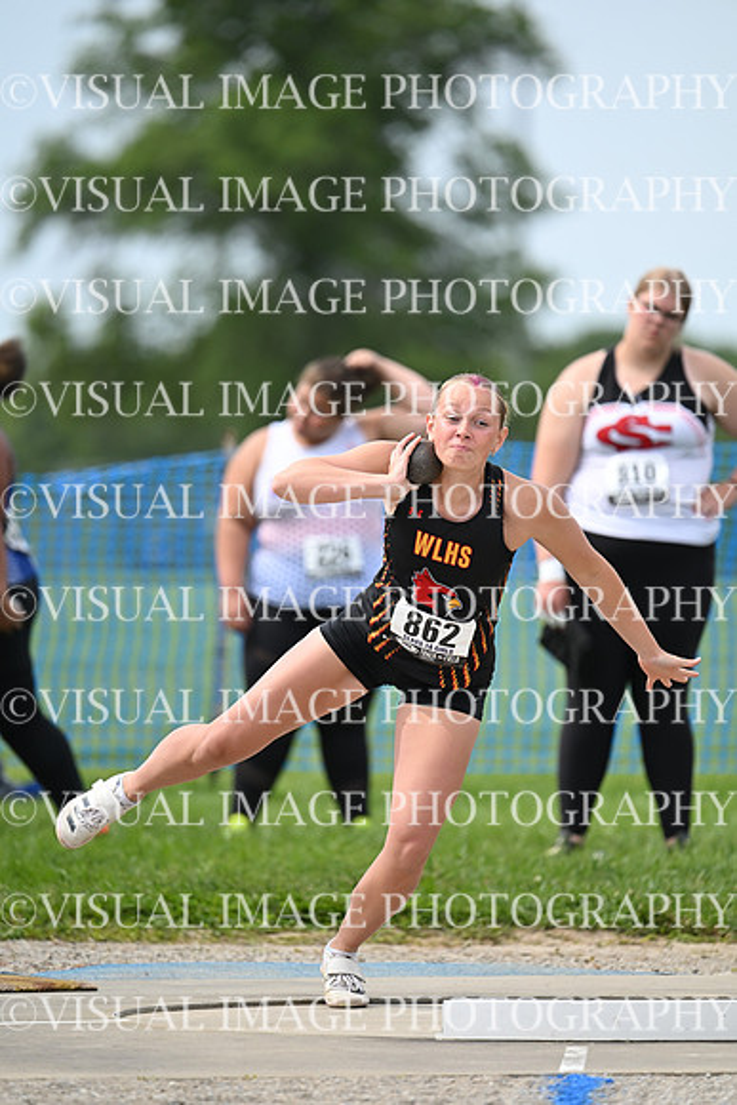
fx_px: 12275
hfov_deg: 3.4
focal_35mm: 400
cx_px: 368
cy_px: 552
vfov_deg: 5.2
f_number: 4.5
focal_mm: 400
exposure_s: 1/2500
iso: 500
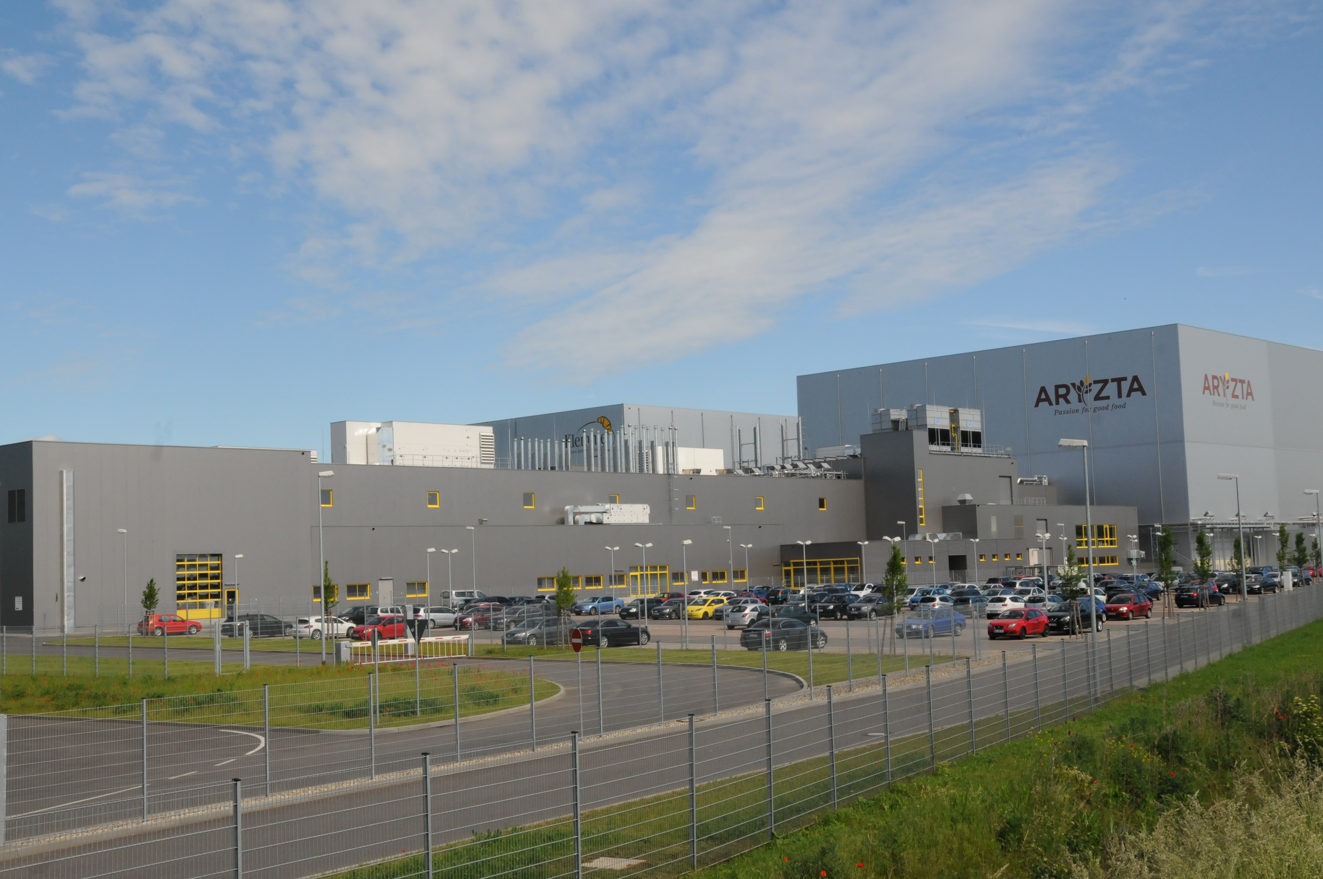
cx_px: 662
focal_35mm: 42
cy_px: 440
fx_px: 1542
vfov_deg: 31.8
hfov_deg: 46.4
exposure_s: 1/800
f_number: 14
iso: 800
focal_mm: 28
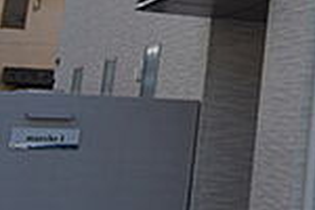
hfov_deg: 14.6
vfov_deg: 11.5
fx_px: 1006
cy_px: -94
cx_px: 636
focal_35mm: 115
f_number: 10
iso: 100
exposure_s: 1/200
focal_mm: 18
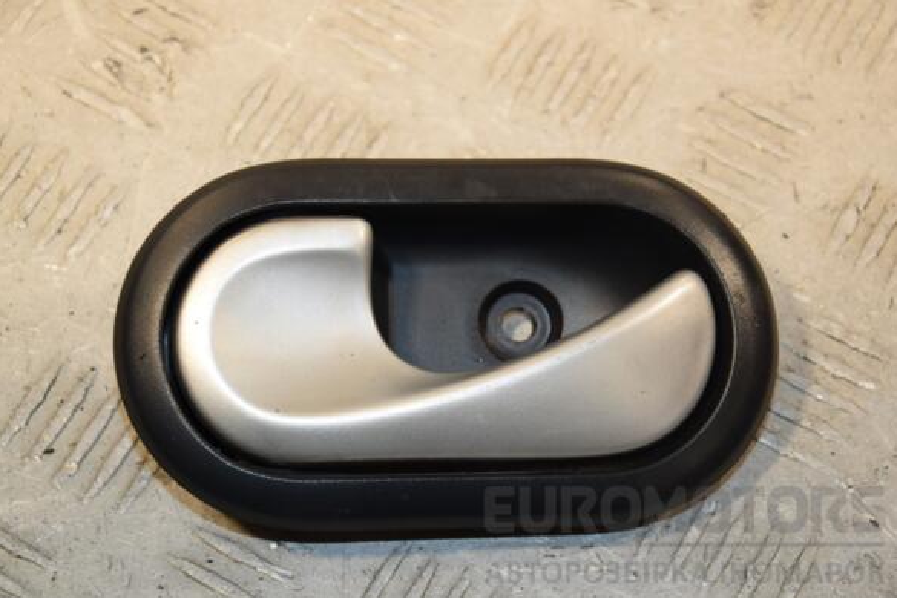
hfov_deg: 16.7
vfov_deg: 11.1
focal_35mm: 123
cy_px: 305
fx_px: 3065
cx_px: 455
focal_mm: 80
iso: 800
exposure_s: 1/200
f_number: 7.1
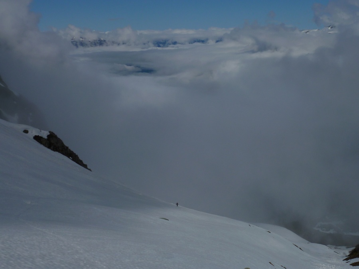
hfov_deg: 42.9
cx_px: 180
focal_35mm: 44
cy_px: 134
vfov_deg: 32.9
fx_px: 456
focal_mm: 7.3
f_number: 6.3
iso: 80
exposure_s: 1/1600
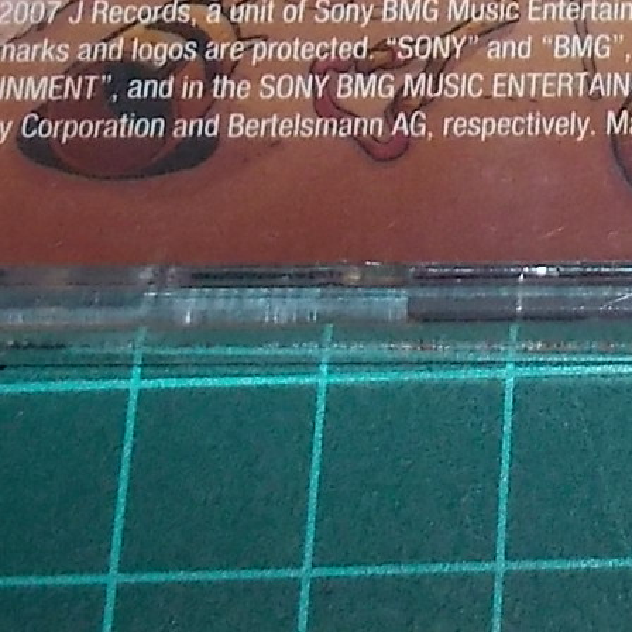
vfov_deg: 12.6
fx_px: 2685
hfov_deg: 12.7
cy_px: -378
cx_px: 959
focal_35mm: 130
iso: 200
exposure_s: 1/30
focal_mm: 4.1
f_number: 3.3
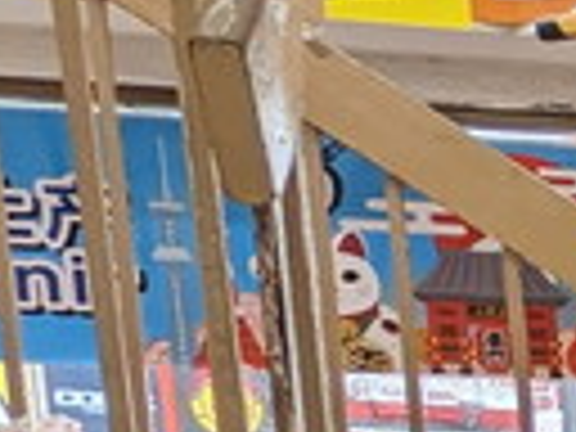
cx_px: 1796
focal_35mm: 128
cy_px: 904
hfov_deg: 10.3
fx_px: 2130
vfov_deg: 10.5
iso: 45
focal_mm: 2.35
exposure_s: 1/187
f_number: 2.2
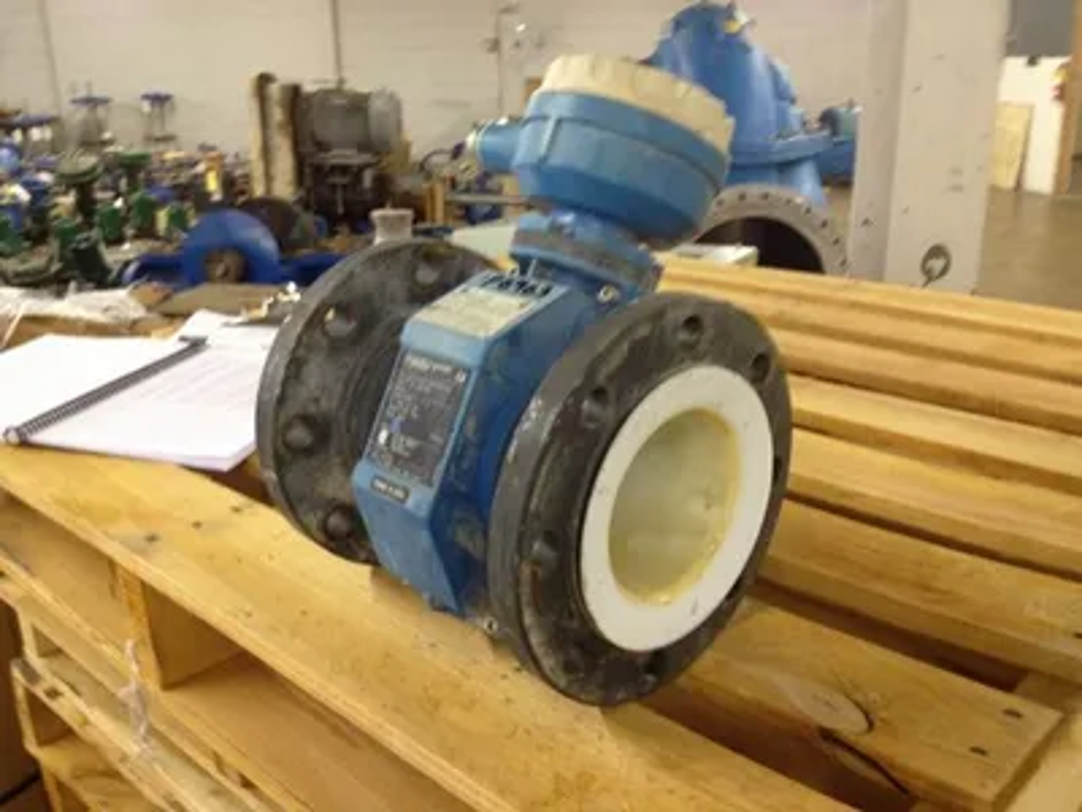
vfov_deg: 40.7
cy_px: 406
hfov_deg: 52.6
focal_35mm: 35
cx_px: 541
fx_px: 1094
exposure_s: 1/20
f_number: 2.4
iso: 200
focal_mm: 4.28
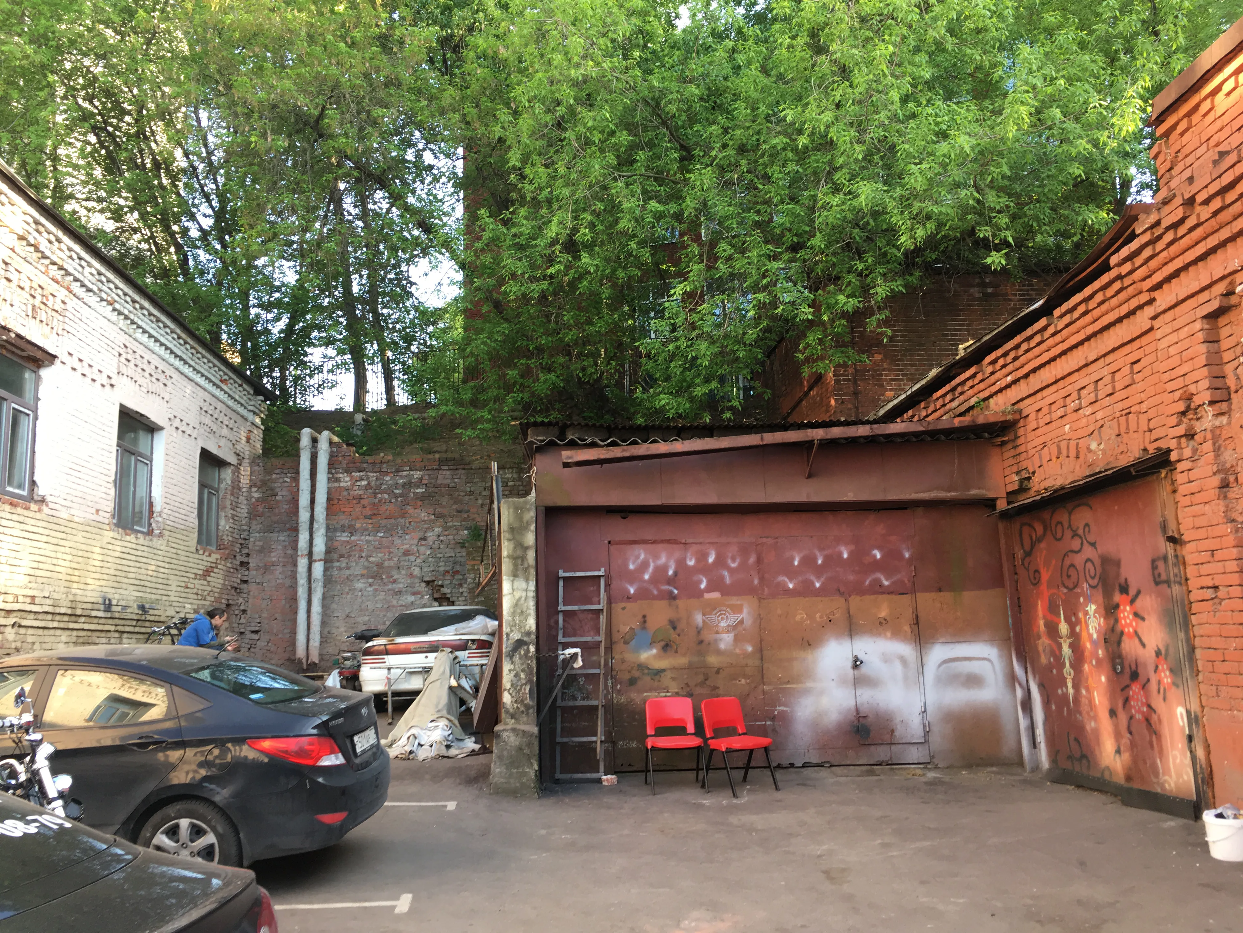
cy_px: 466
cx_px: 622
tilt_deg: +9.3
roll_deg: +2.8
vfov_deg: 48.2
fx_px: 1041
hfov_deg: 61.7
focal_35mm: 29
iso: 40
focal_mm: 4.15
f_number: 2.2
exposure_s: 1/100
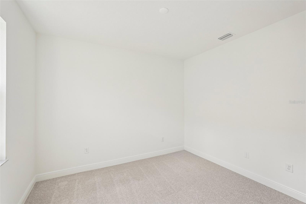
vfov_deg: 73.7
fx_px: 136
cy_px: 102
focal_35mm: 16
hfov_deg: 96.7
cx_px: 153
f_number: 8
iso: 400
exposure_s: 1/80
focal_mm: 16
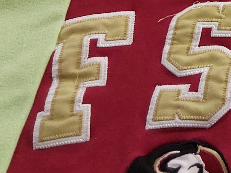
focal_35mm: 101
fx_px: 674
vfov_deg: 13.2
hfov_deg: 17.3
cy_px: -138
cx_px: 360
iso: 100
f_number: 1.9
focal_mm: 2.91
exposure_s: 1/50
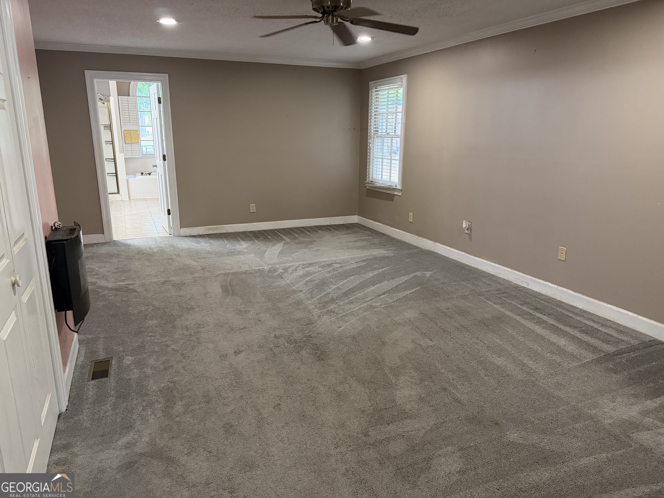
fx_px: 460
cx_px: 332
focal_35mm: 24
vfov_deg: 56.8
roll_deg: +0.1
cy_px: 249
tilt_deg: -14.7
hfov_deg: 71.6
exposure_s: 1/60
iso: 500
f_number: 1.78
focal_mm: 6.76
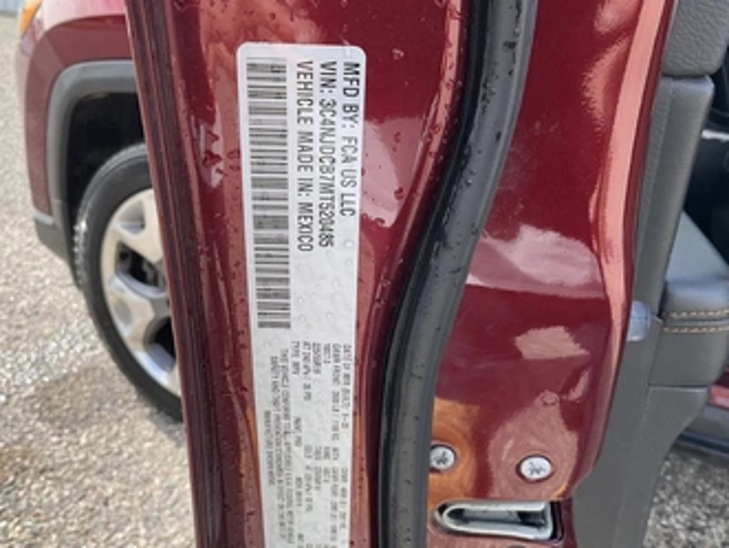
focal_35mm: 35
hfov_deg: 52.6
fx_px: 738
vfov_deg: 40.8
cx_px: 357
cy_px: 288
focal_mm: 3
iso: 25
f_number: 1.8
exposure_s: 1/383
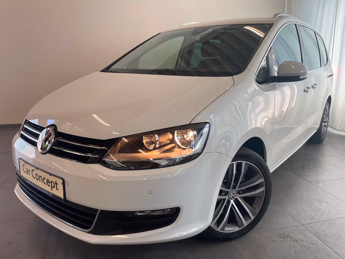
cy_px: 130
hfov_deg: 67.3
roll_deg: +0.2
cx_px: 172
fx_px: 259
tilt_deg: -14.5
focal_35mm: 26
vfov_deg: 53.1
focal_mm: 4.2
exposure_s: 1/100
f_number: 1.6
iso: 40
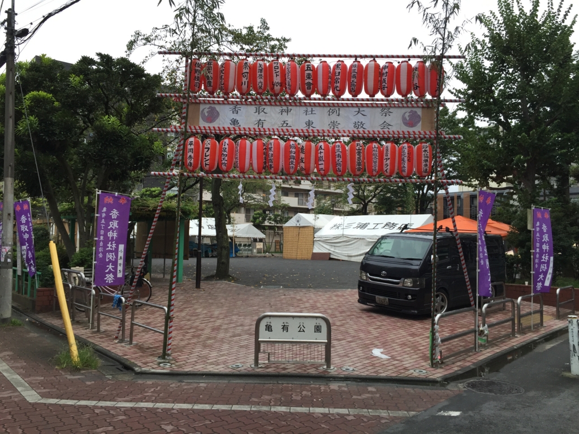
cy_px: 217
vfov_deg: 48.2
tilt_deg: +5.7
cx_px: 290
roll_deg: -1.4
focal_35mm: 29
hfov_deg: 61.7
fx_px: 485
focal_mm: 4.15
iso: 50
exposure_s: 1/120
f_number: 2.2
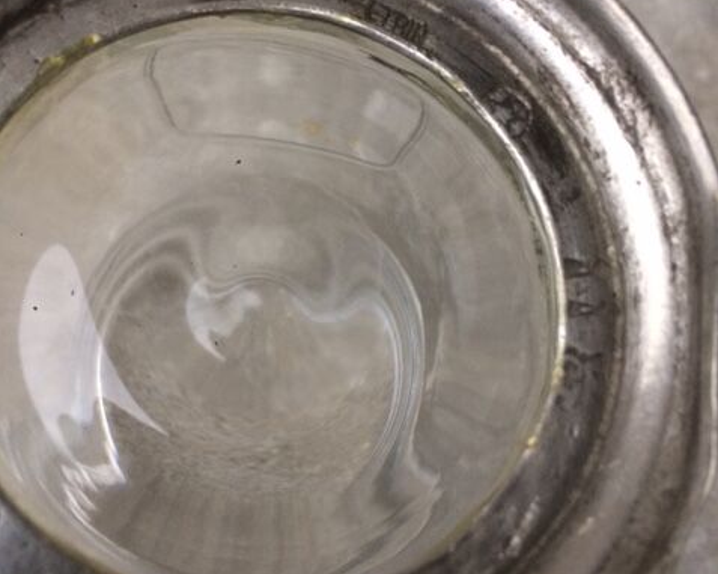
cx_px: 360
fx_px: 807
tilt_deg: -71.1
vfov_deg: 39.1
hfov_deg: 48.0
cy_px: 274
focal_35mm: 38
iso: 80
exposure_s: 1/33
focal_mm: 4.15
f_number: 2.2
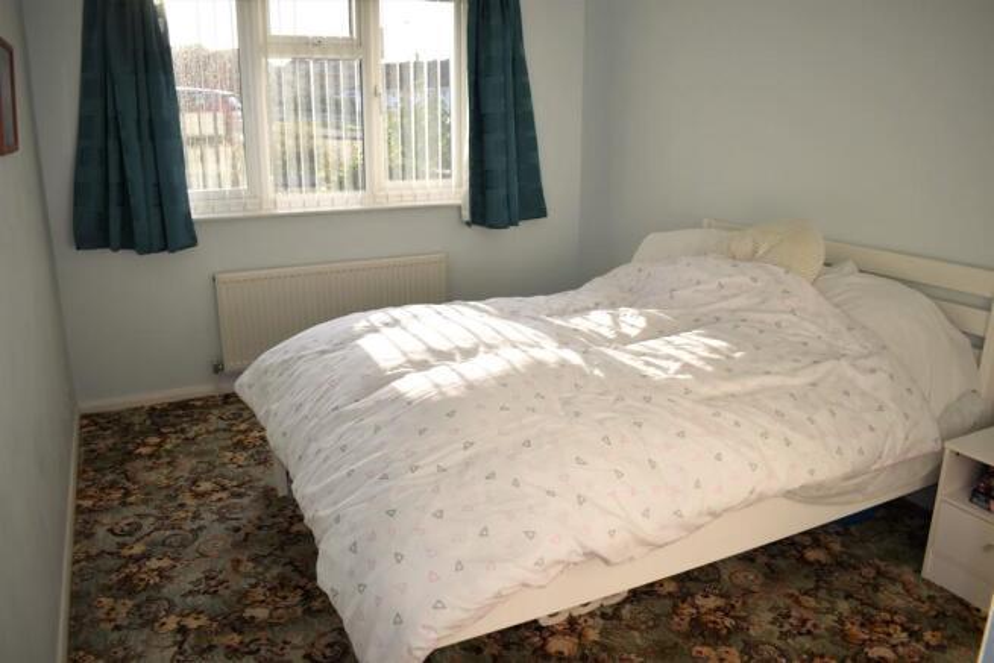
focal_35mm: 27
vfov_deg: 48.0
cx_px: 497
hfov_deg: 67.4
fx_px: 746
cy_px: 332
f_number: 3.5
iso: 100
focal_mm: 18
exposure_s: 1/200
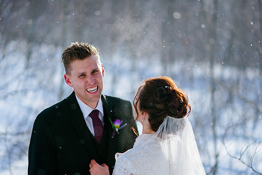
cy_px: 97
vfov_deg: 11.4
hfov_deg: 17.1
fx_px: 873
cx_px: 125
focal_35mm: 120
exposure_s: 1/2000
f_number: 2
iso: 125
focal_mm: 105
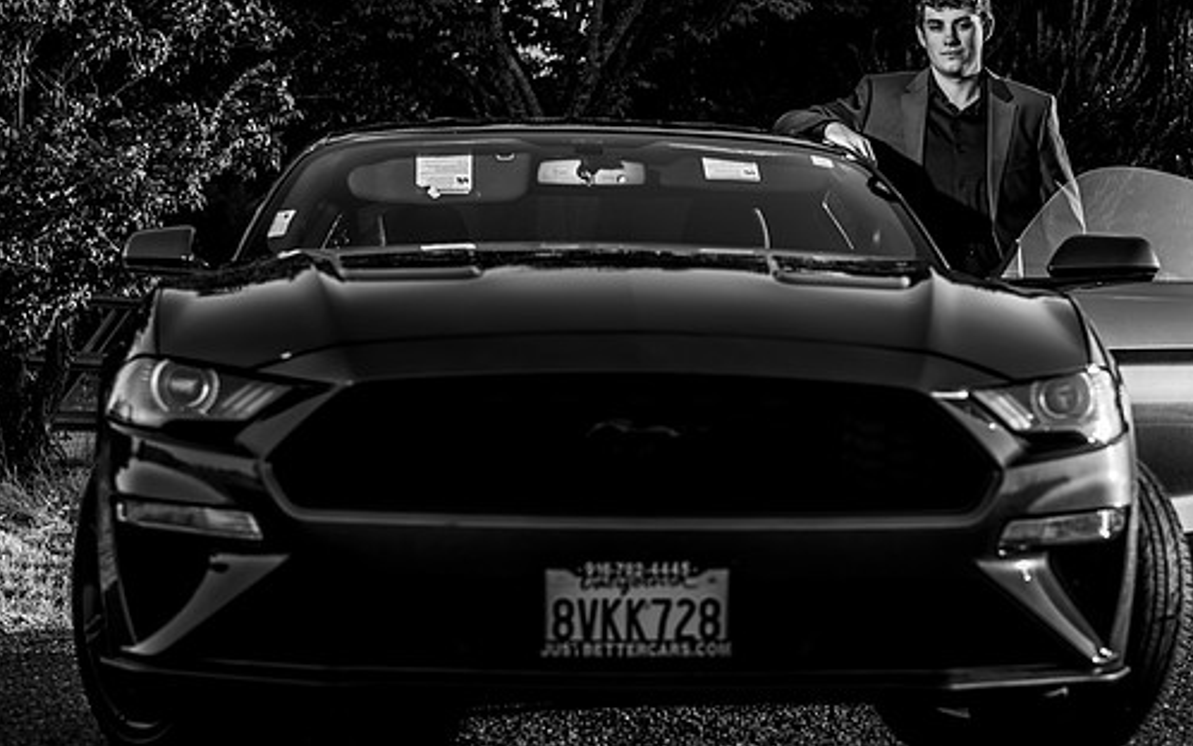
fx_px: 2861
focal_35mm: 88
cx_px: 660
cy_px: 310
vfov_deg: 14.8
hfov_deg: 23.5
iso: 31
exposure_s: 1/250
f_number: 4
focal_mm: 70
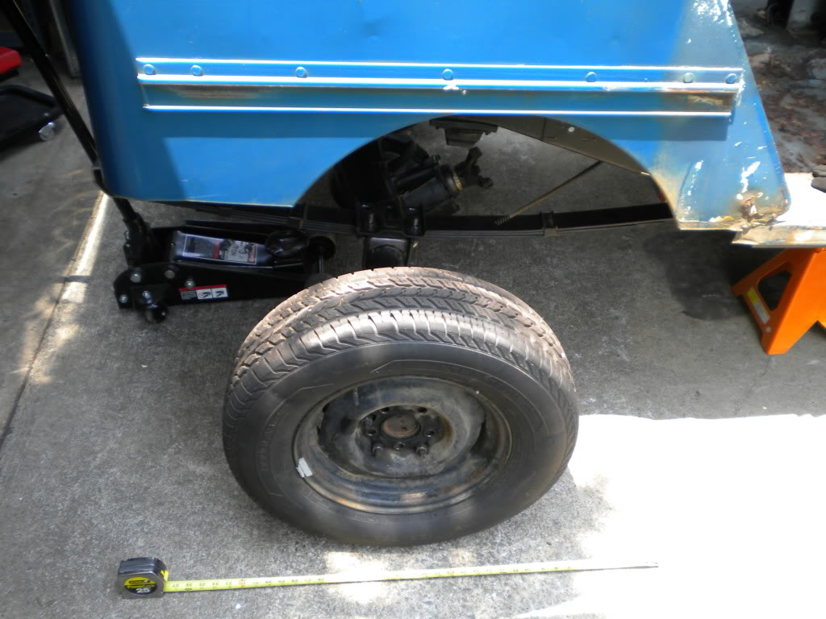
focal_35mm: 35
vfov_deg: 40.7
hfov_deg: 52.6
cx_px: 413
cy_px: 310
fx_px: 835
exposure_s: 1/118
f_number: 3.1
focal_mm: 6.3
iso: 80
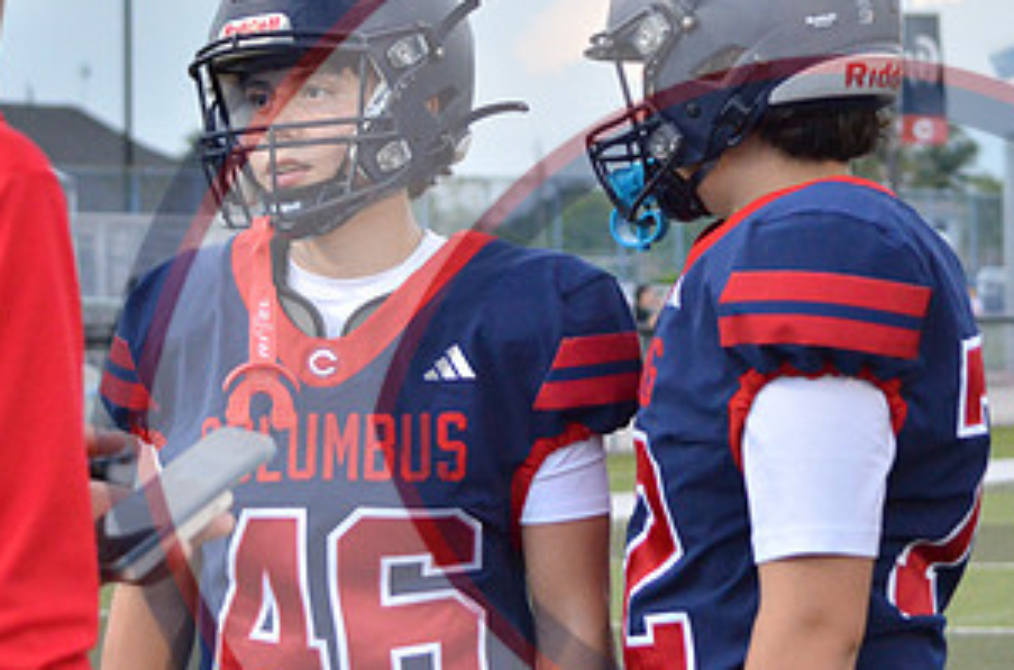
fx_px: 4466
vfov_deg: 8.6
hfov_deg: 12.9
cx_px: 829
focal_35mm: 159
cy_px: 417
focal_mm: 55
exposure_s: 1/500
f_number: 4.5
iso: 2000
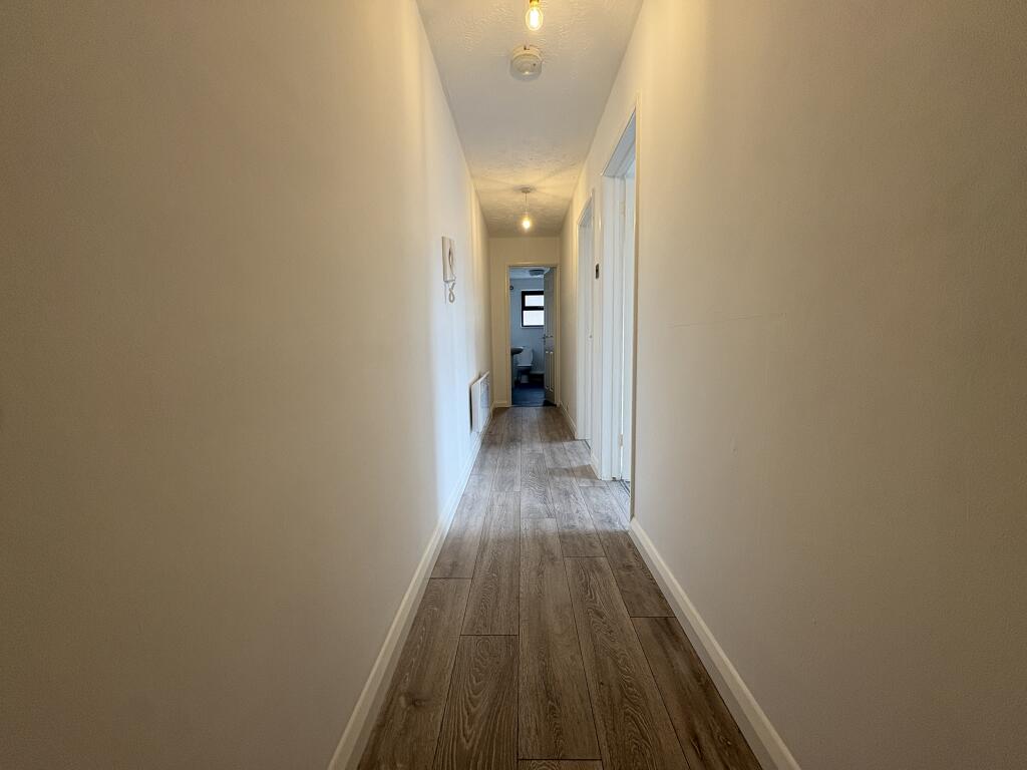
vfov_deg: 85.7
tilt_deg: -6.0
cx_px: 514
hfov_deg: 102.1
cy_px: 385
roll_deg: +0.6
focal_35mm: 14
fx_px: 415
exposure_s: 1/100
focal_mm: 2.22
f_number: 2.2
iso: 80
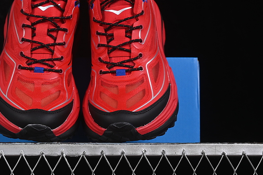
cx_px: 83
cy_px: 67
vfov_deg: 13.1
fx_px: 760
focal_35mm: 104
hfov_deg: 19.6
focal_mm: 50
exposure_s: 1/80
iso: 160
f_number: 8
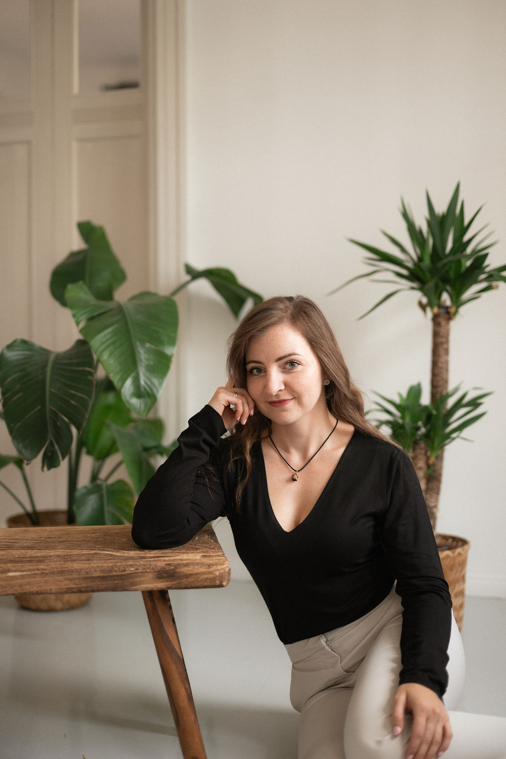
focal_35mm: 50
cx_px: 253
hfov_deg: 27.0
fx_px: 1054
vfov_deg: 39.6
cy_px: 380
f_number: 1.8
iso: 800
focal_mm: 50
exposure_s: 1/800
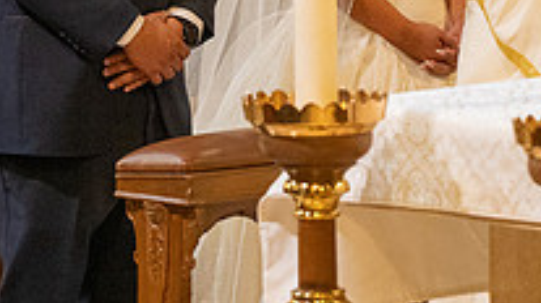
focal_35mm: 353
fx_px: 5059
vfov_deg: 3.4
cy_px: -150
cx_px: 421
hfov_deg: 6.1
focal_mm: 120
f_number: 4
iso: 3200
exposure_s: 1/200
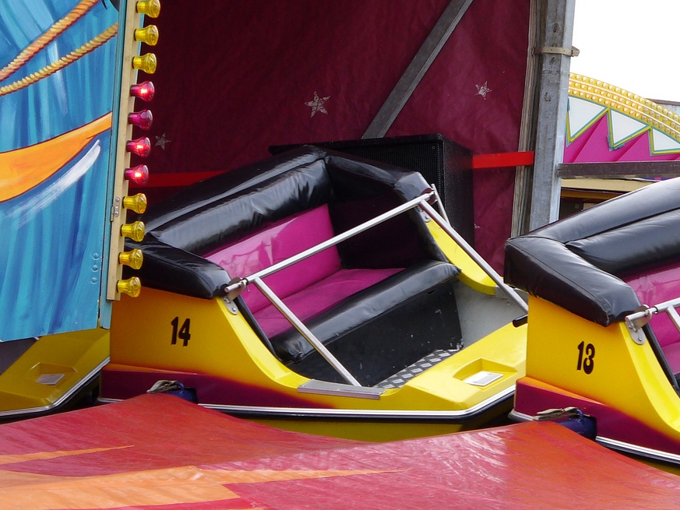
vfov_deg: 7.5
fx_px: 3870
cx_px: 314
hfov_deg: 10.0
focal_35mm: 197
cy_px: 285
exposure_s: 1/100
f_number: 3.8
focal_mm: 22.7
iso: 80
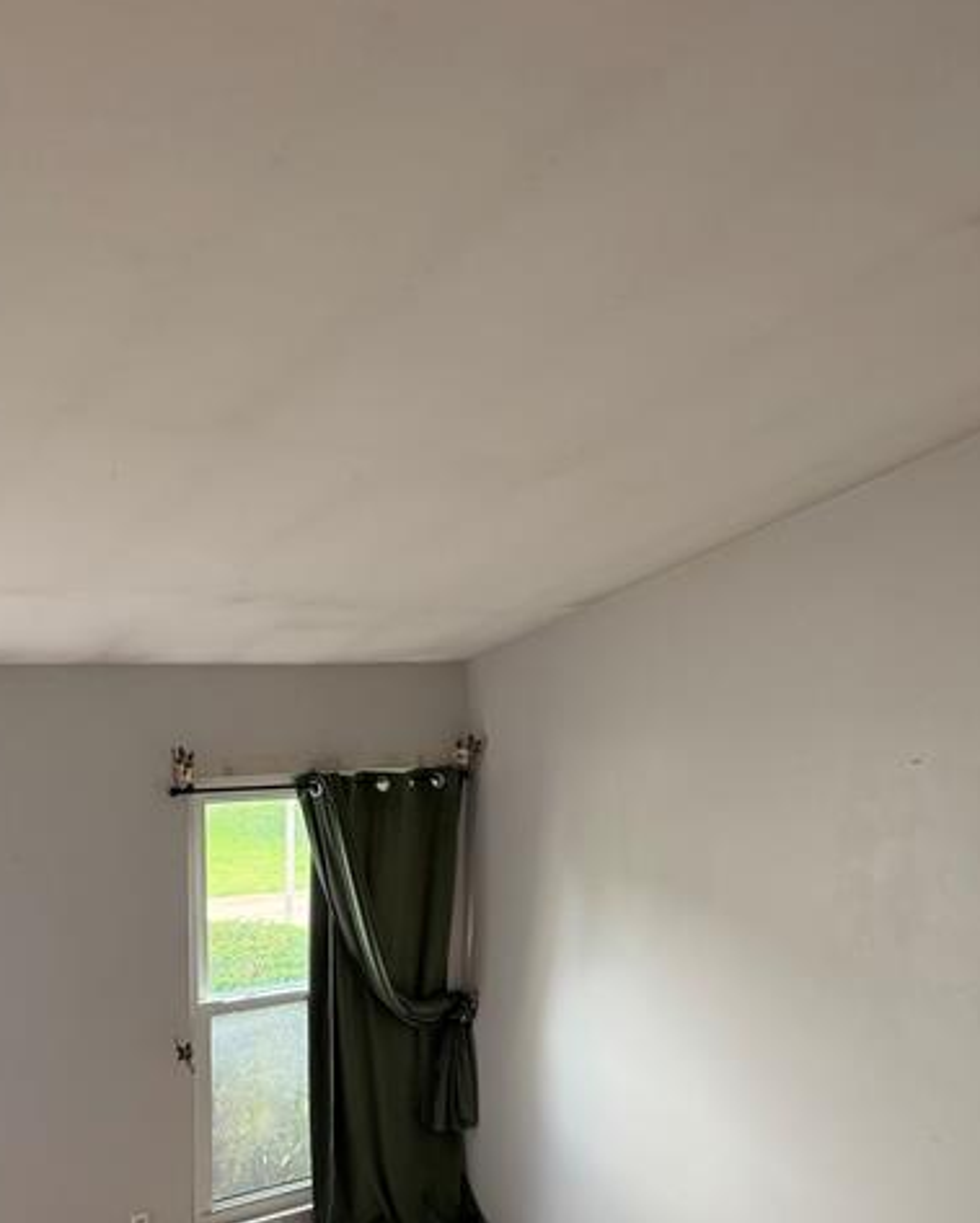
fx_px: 1376
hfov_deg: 39.2
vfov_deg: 46.4
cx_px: 460
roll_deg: -1.3
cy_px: 895
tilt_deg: -11.6
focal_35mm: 38
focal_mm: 6.76
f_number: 1.78
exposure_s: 1/158
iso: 200
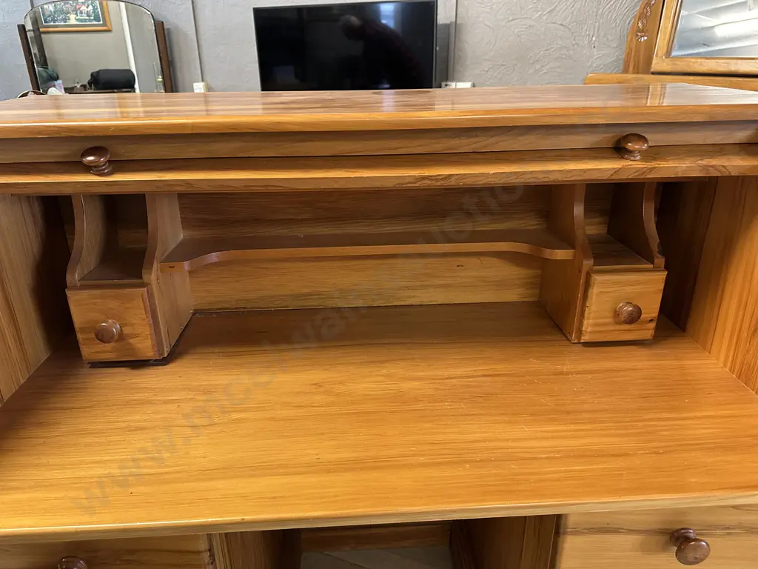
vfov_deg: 56.8
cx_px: 379
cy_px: 284
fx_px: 526
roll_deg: +1.0
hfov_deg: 71.6
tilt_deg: -23.5
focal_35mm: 24
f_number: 1.78
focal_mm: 6.86
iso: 320
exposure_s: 1/50
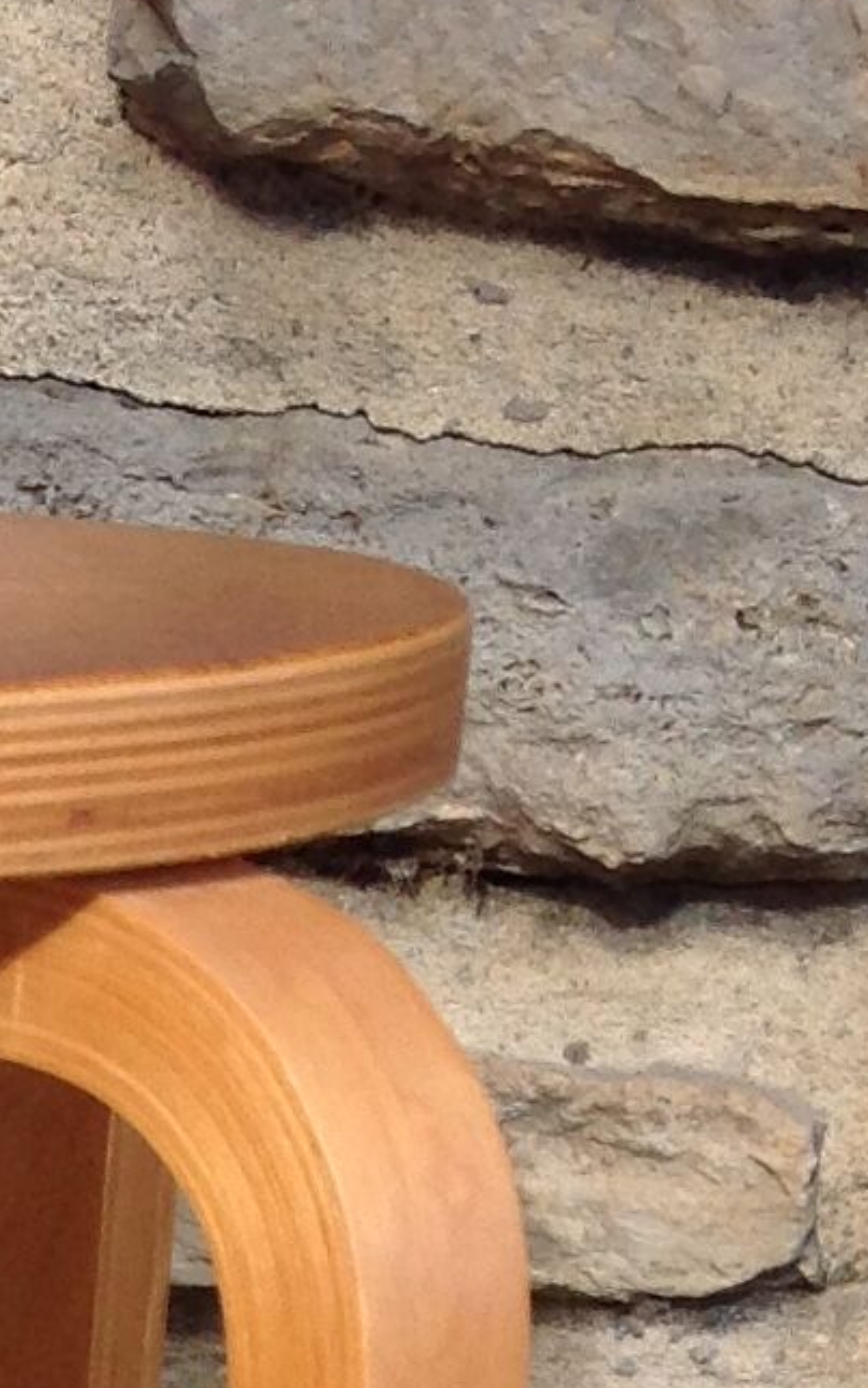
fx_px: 5635
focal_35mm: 149
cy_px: 2313
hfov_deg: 8.4
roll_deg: +0.6
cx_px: -758
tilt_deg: -24.2
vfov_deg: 13.0
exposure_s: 1/480
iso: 50
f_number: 2.4
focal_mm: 4.28
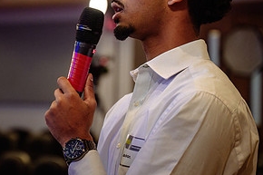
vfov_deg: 9.0
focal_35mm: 153
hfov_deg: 13.3
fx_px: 1117
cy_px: 70
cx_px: 43
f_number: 2.8
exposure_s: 1/80
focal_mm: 70
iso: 1600
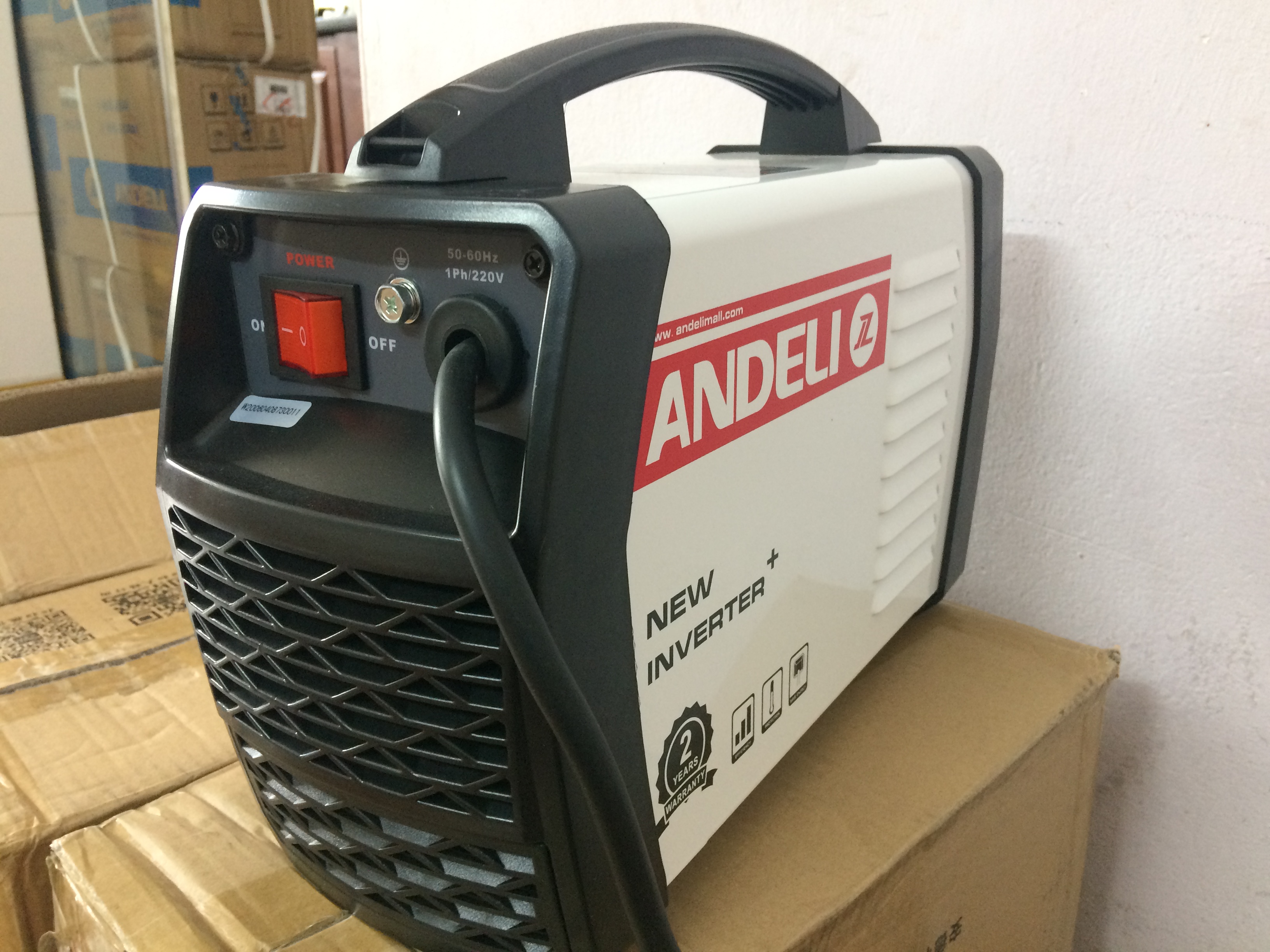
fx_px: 1064
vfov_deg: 48.2
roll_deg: +0.1
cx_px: 635
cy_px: 476
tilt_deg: -17.6
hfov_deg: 61.7
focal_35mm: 29
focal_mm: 4.15
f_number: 2.2
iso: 200
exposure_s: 1/33
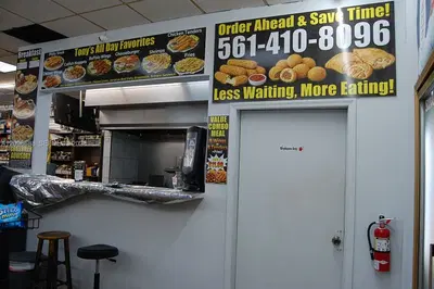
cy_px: 144
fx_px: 325
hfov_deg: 67.4
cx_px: 217
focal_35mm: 27
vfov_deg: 47.9
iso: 400
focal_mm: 18
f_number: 5
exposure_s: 1/100
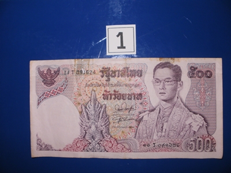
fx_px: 240
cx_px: 116
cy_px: 86
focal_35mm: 36
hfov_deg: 51.4
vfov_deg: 39.7
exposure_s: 1/30
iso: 125
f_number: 3.5
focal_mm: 6.3
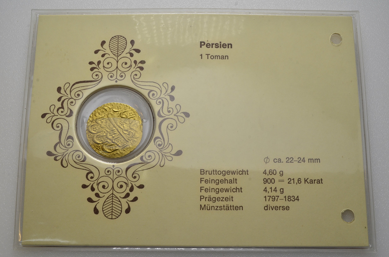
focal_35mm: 42
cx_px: 194
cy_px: 128
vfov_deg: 31.8
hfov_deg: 46.5
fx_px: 453
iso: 400
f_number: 14
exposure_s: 1/250
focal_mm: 28
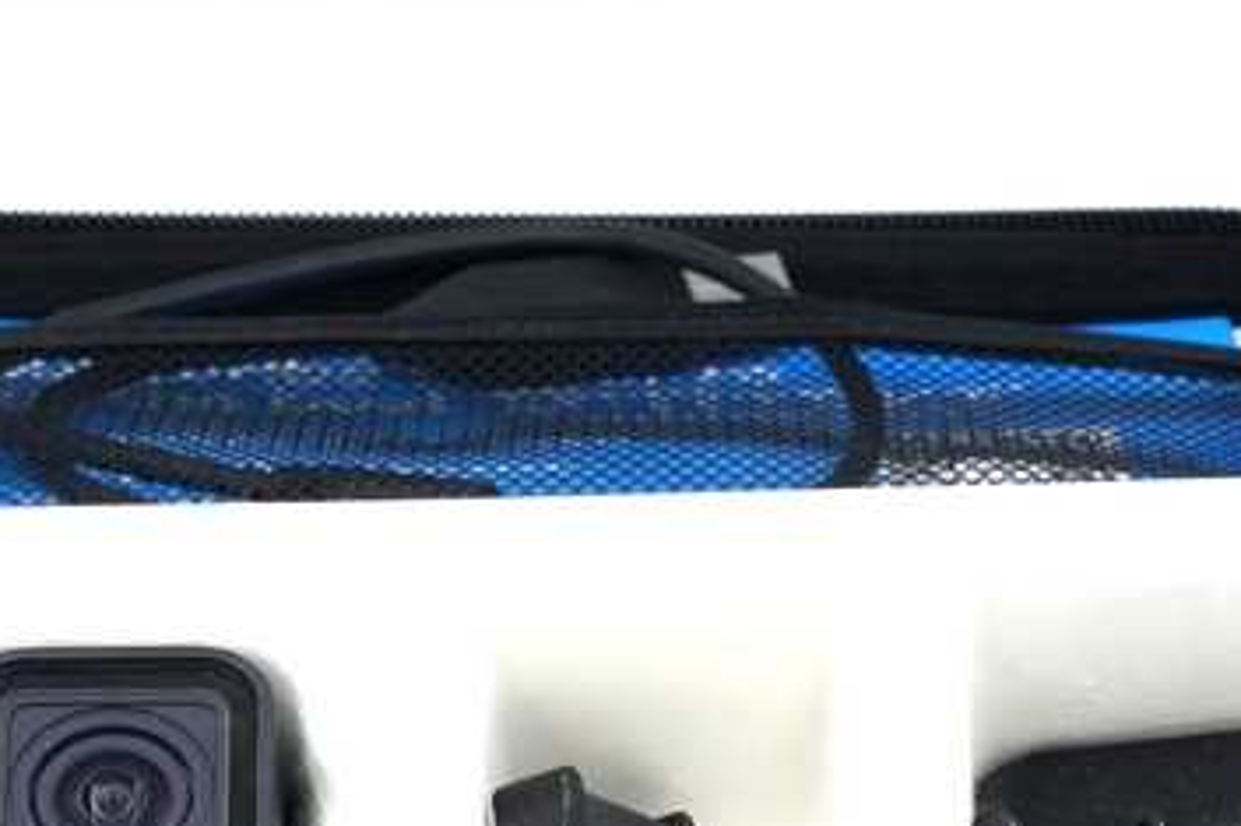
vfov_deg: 8.7
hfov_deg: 13.2
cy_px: 926
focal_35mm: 156
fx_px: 5375
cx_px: 454
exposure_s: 1/125
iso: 800
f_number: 14
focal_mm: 55
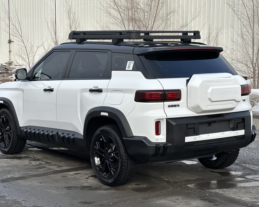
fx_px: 621
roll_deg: +0.0
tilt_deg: -5.1
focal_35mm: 81
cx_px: 124
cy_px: 103
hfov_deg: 23.6
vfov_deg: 18.9
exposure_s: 1/408
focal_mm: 9
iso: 32
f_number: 2.8
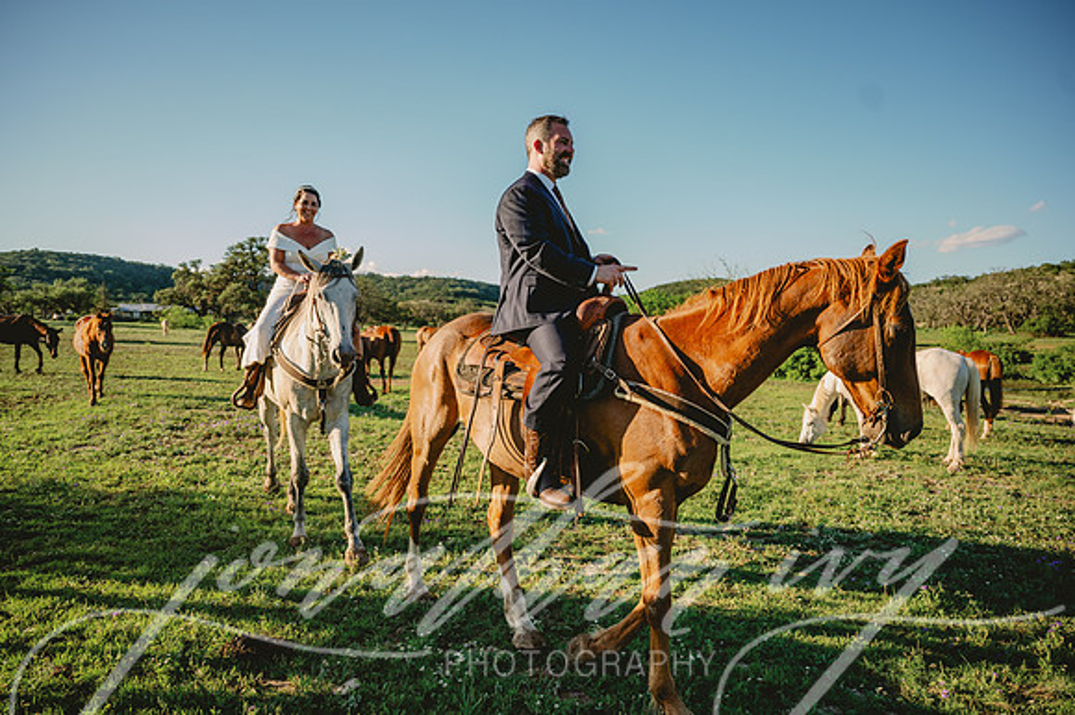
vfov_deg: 53.1
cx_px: 538
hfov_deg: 73.8
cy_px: 358
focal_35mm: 24
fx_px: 716
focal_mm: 24
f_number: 2.8
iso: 50
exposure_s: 1/1600
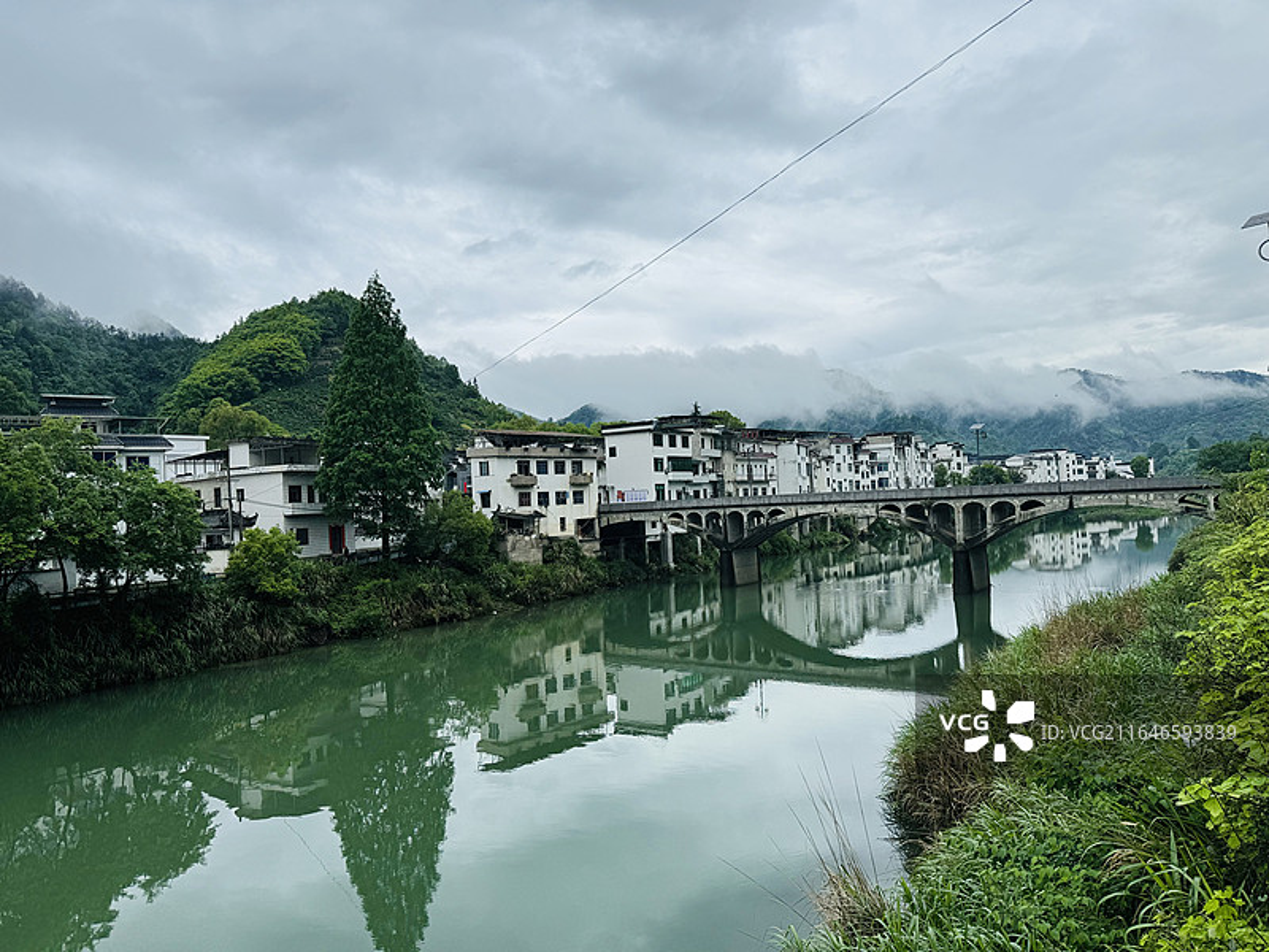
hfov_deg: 71.6
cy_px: 476
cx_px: 634
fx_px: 880
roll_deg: +3.4
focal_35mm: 24
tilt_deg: +1.4
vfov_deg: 56.8
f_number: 1.78
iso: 80
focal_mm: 6.76
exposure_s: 1/1395
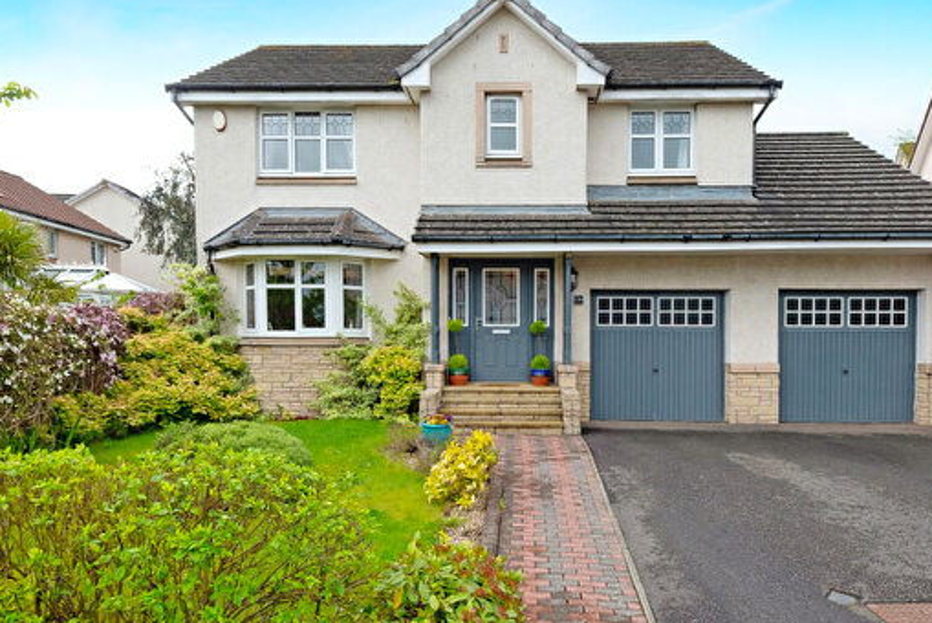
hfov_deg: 77.9
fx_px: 570
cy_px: 290
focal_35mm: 22
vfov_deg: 57.2
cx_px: 546
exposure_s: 1/80
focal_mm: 10.8
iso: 200
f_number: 9
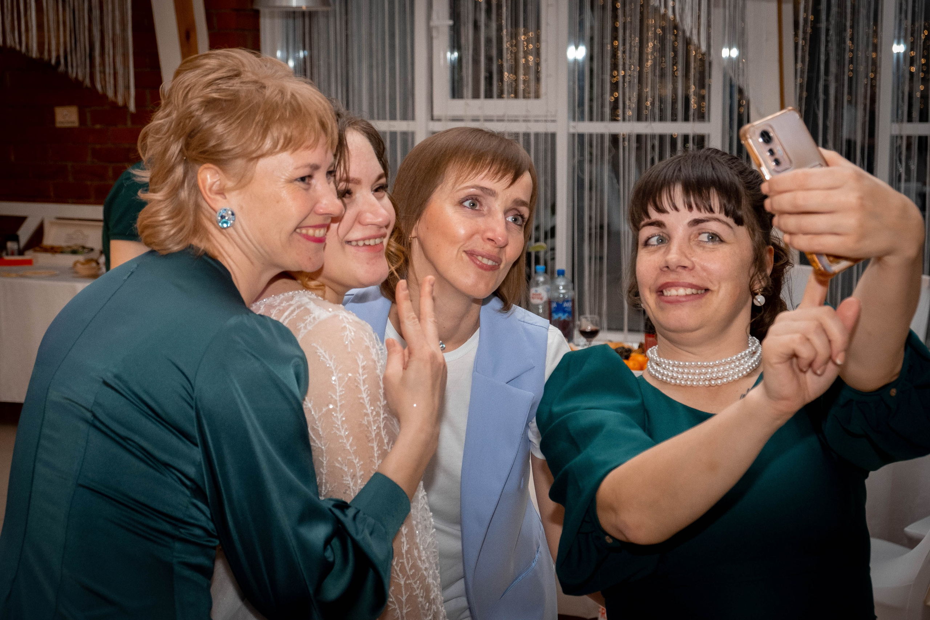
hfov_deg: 34.2
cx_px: 445
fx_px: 1510
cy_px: 296
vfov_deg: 23.2
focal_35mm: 58
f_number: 4.5
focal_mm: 37.4
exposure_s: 1/160
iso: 2000
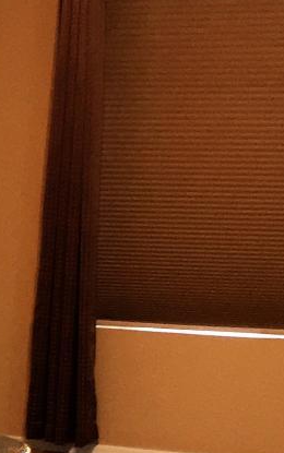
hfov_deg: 8.2
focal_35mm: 148
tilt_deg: -11.2
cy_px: 472
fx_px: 1830
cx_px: -401
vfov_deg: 13.9
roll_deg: +0.6
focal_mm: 4.15
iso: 64
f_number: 2.2
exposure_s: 1/30
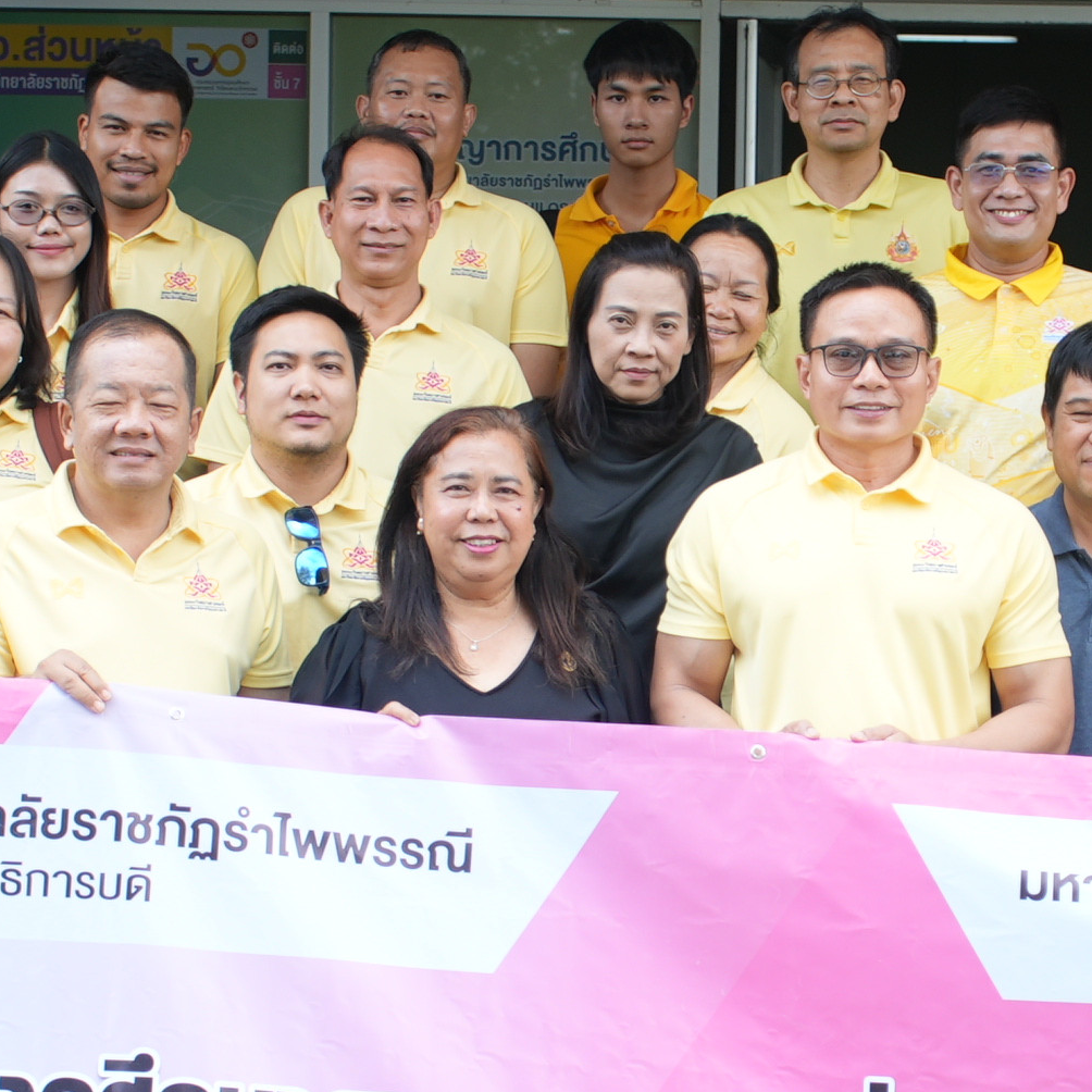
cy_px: 710
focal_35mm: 117
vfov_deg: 14.9
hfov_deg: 14.8
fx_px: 4176
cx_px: 820
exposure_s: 1/160
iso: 160
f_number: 4
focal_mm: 30
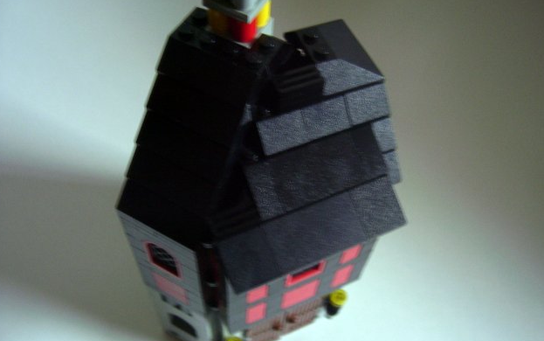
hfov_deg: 52.7
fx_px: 549
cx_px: 273
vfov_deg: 34.5
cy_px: 165
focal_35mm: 37
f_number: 2.7
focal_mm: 5.6
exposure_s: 1/8
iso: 160
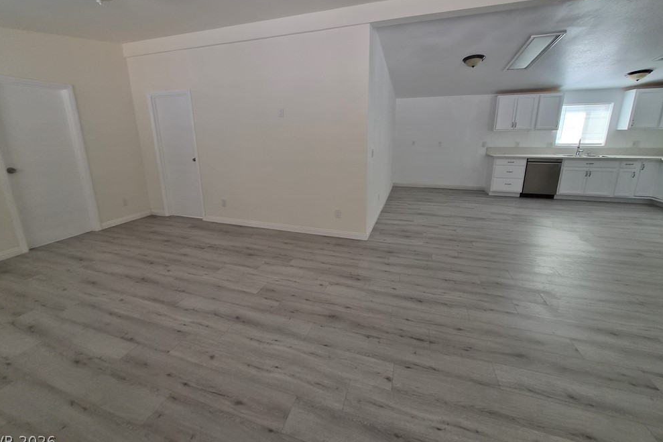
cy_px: 195
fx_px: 258
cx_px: 326
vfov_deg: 80.9
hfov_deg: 104.3
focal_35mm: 14
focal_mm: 1.7
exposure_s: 1/60
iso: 100
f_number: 2.2
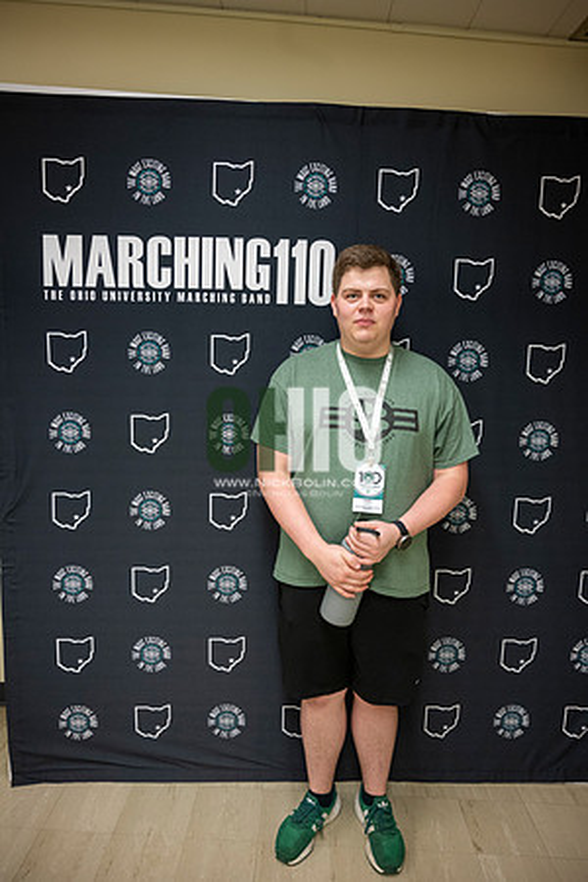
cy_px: 441
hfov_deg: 53.1
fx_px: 588
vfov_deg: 73.7
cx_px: 294
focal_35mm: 24
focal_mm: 24
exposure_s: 1/60
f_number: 4
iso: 1250
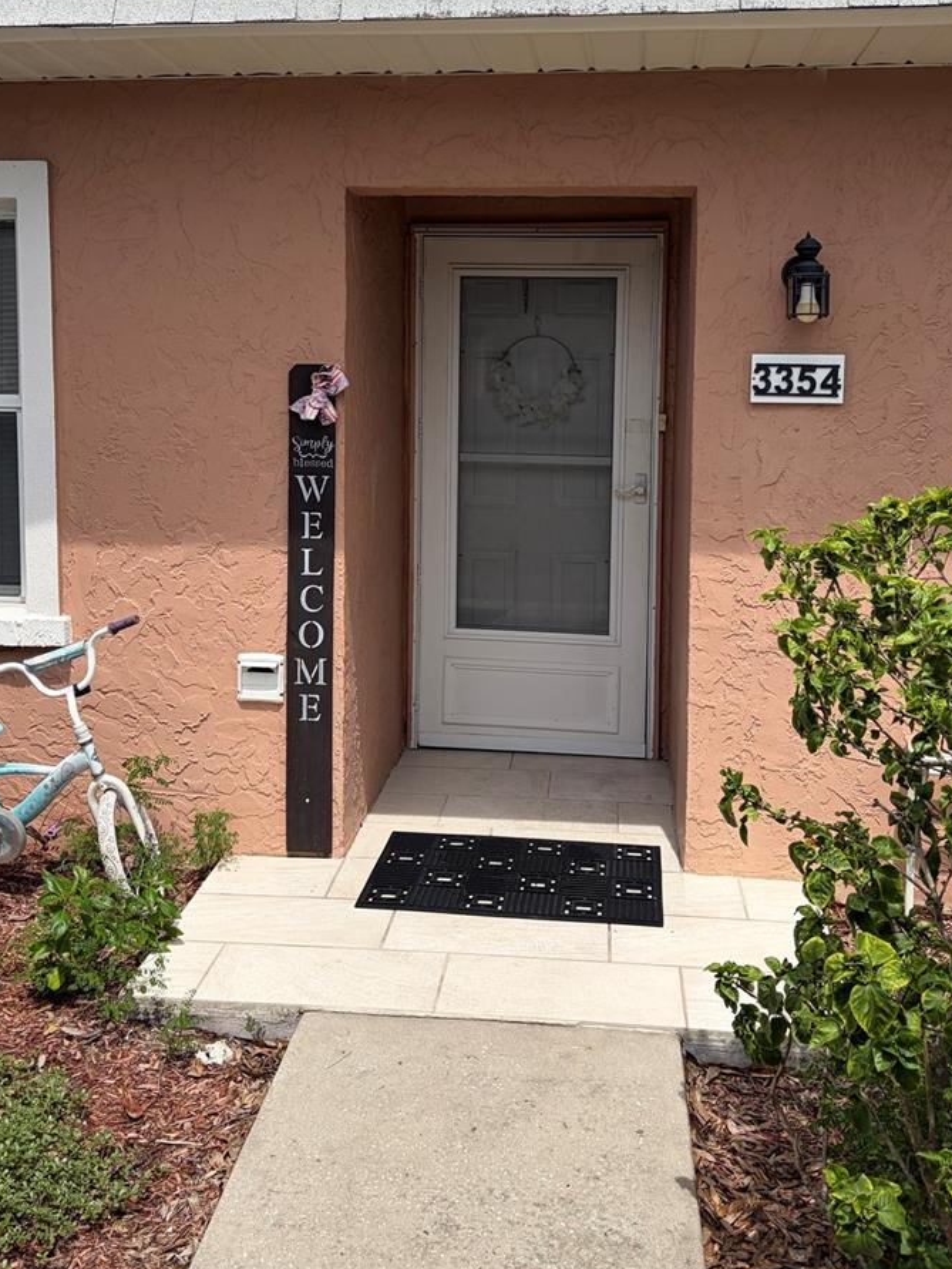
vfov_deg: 52.0
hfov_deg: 40.7
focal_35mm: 35
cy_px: 473
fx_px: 1282
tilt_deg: -7.2
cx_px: 472
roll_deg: -0.2
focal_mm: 5.96
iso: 50
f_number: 1.6
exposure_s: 1/4065
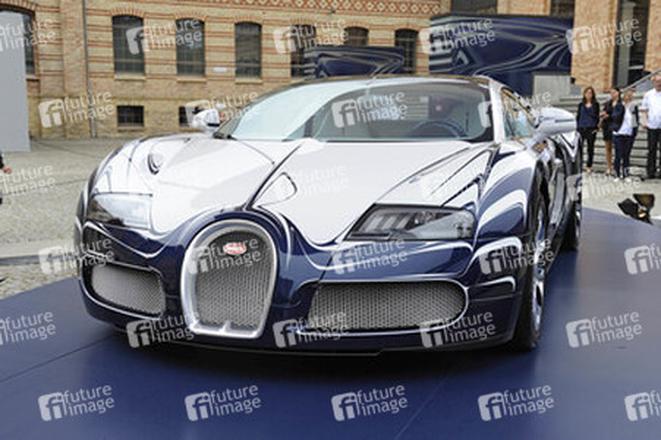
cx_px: 330
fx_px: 826
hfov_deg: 43.6
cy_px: 220
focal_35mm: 45
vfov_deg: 29.8
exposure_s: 1/250
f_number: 7.1
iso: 400
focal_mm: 45
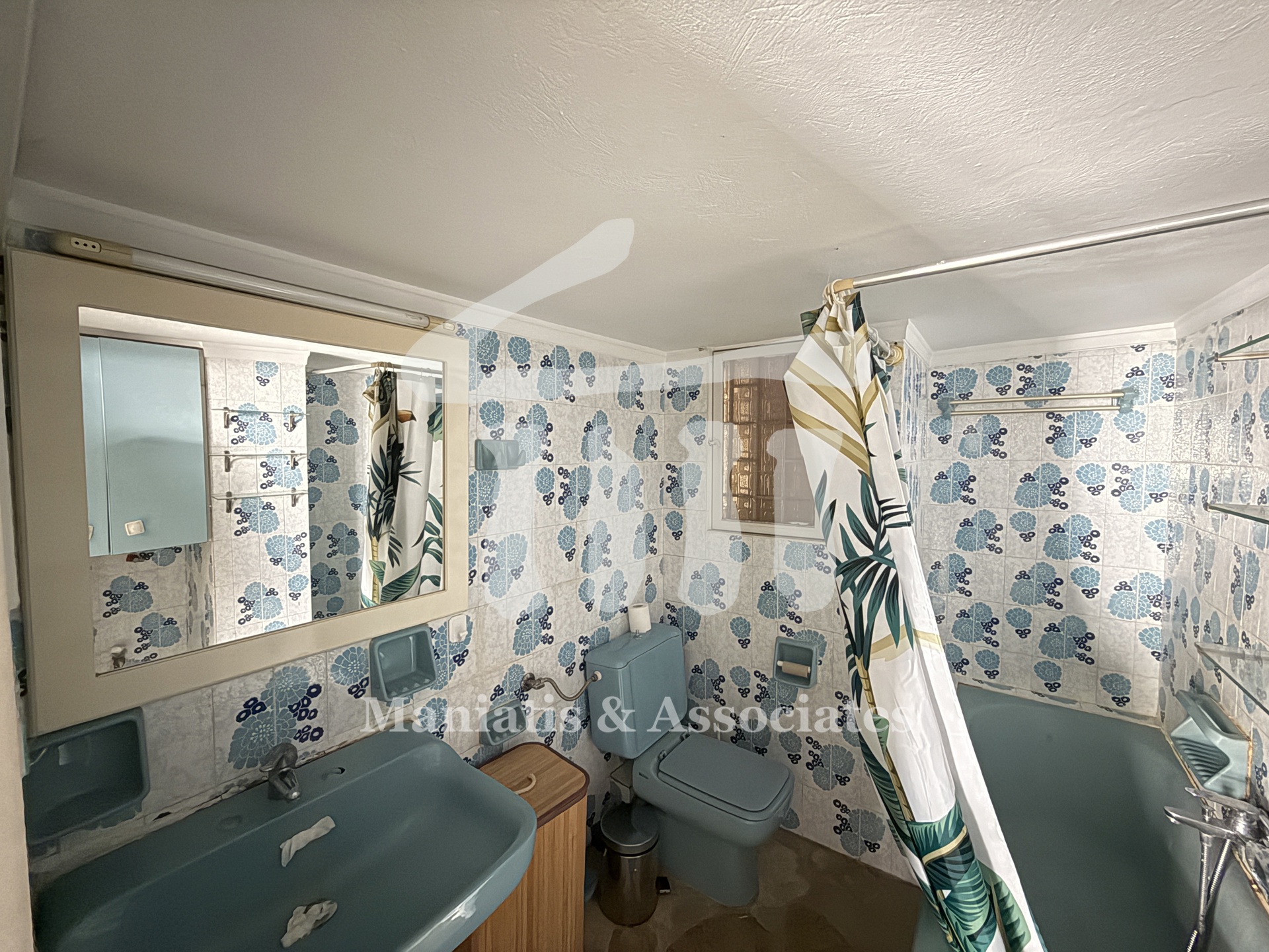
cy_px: 476
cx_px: 634
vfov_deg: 85.7
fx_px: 513
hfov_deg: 102.1
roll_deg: +0.6
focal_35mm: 14
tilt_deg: -2.7
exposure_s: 1/49
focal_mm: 2.22
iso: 1000
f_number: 2.2
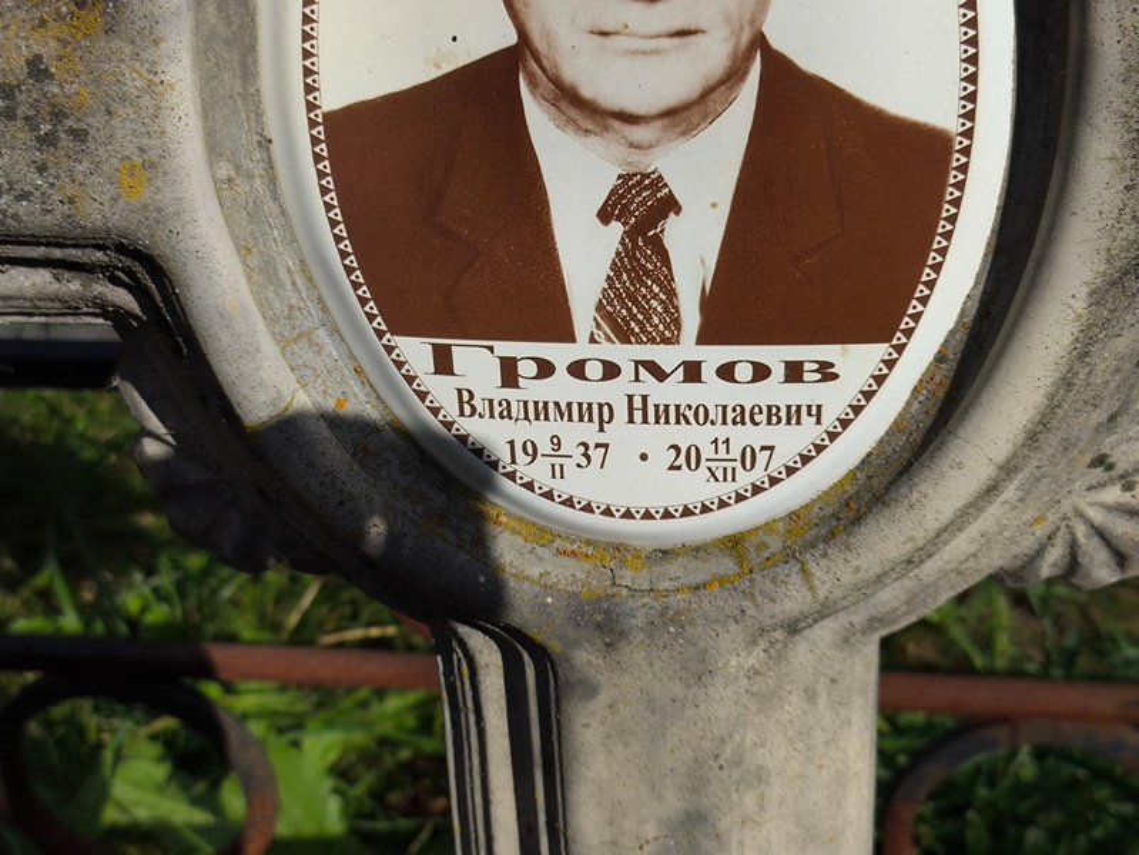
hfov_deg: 38.2
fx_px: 1646
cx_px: 570
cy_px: 428
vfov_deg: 29.1
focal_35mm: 50
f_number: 1.7
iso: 50
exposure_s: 1/3243
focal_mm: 4.71
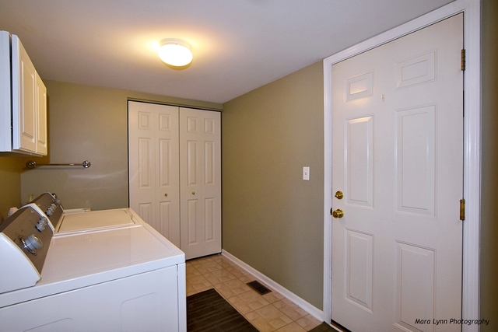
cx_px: 249
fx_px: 228
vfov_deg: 72.1
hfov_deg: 95.0
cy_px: 166
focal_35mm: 16
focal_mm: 11
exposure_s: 1/100
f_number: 5
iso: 400
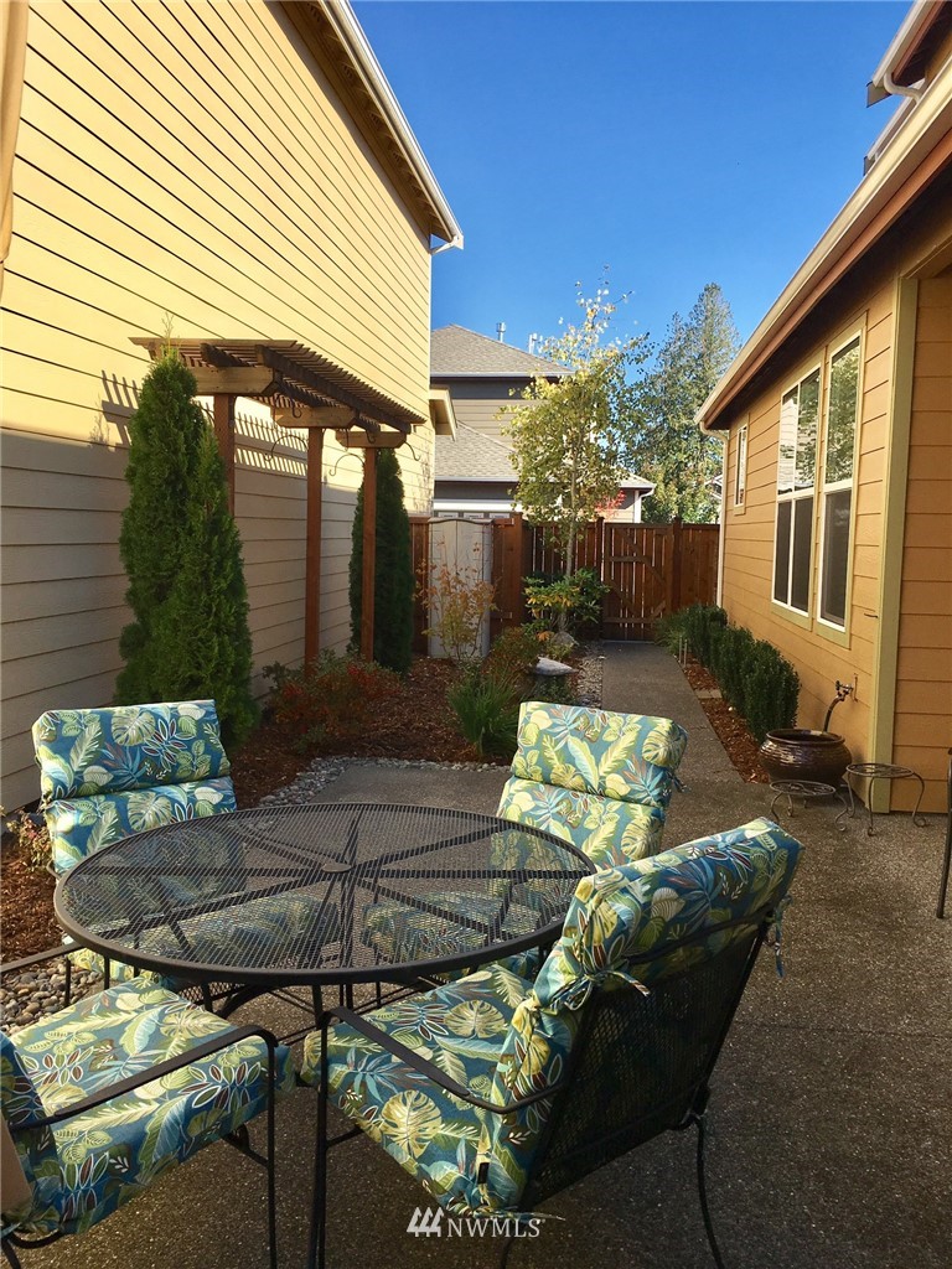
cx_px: 476
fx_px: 1063
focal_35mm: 29
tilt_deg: -4.1
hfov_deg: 48.2
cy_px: 634
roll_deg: -1.2
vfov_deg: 61.7
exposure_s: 1/962
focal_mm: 4.15
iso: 25
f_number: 2.2
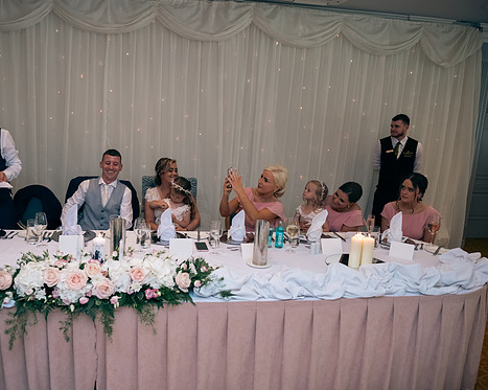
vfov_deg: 51.5
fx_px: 404
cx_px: 202
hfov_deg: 61.8
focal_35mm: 28
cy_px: 200
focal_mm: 24
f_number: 3.5
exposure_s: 1/160
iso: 640
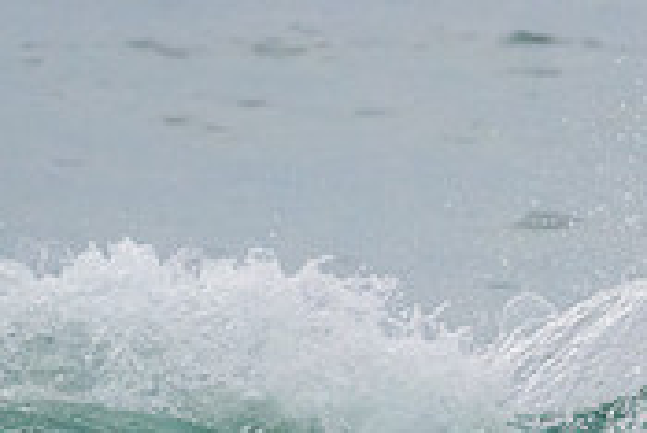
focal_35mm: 2031
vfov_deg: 0.7
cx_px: 1109
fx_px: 36531
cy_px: 361
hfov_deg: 1.0
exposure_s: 1/1250
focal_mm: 500
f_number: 5.6
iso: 2800
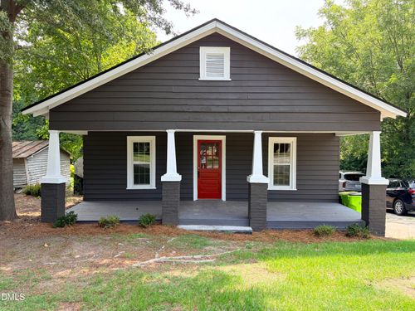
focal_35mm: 26
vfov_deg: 53.1
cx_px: 208
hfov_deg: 67.3
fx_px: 312
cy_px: 156
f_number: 1.6
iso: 64
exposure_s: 1/840
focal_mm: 5.96
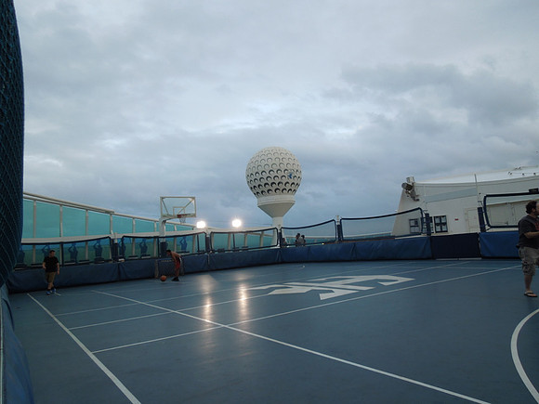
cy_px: 202
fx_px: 389
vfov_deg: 54.9
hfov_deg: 69.4
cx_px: 270
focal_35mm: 25
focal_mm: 4.5
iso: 100
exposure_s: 1/125
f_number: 3.3
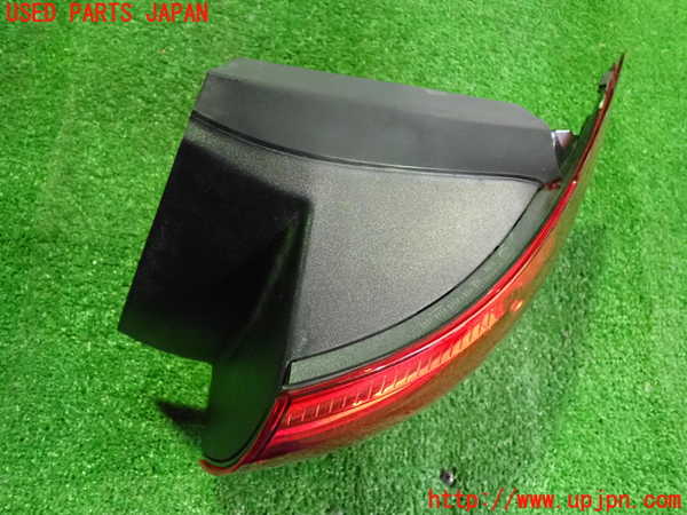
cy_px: 258
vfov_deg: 46.8
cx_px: 344
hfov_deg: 60.0
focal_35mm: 30
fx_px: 595
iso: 2500
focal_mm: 5.4
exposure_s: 1/100
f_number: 2.3
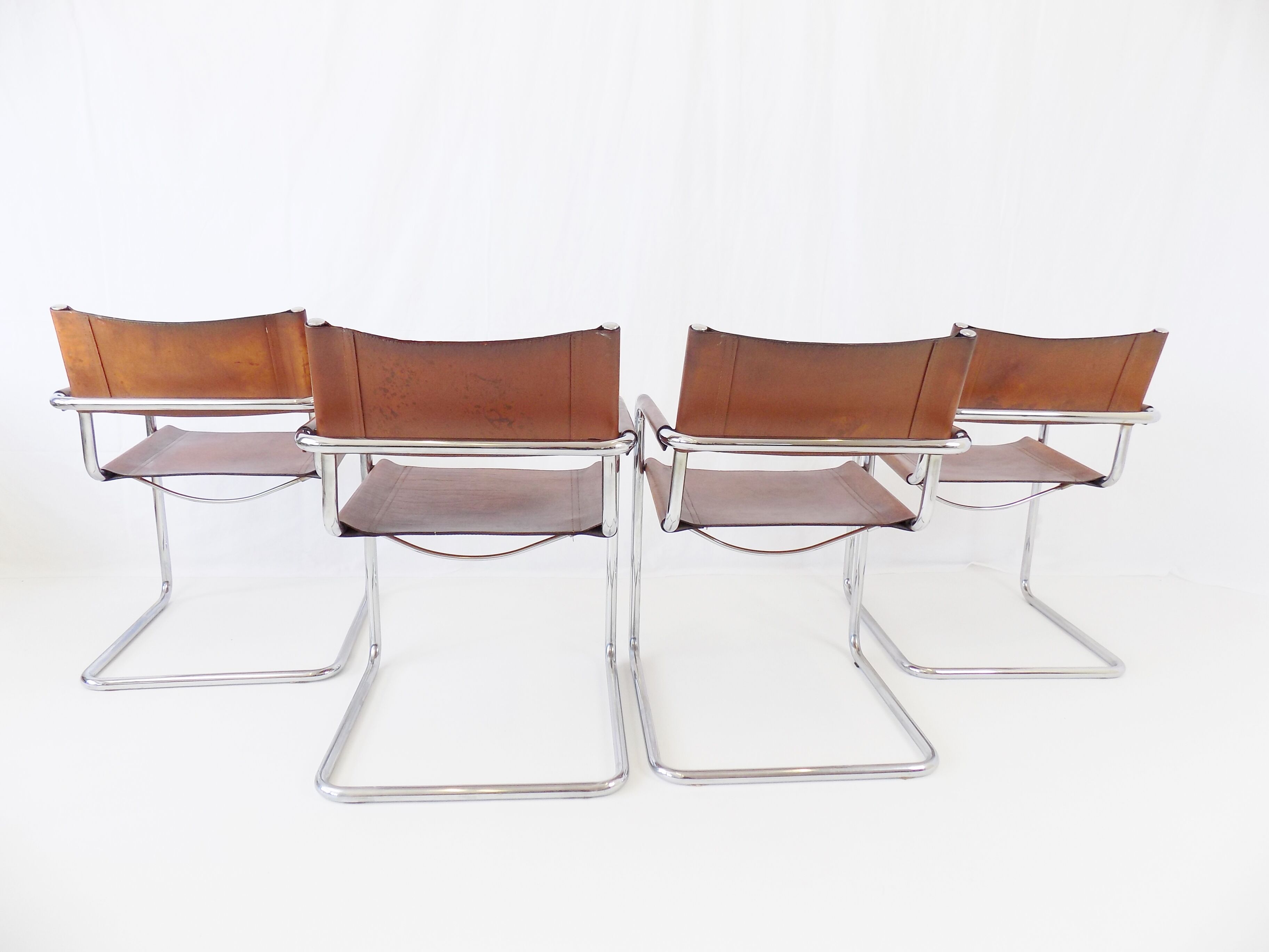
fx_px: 843
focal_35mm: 23
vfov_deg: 58.9
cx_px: 634
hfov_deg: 73.9
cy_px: 476
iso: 80
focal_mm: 4
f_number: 3.1
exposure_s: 1/40
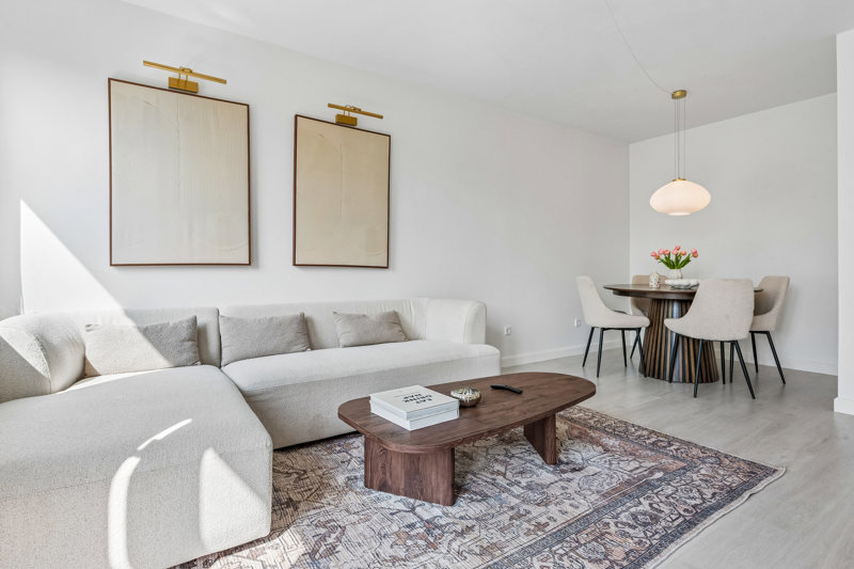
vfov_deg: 64.5
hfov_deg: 86.9
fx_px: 451
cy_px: 284
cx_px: 427
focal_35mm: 19
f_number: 13
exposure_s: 1/50
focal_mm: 19
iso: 400
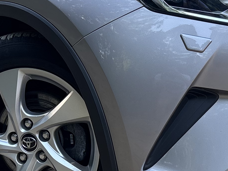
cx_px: 83
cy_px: 22
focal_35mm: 115
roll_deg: +0.6
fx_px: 757
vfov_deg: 12.8
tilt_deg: -5.3
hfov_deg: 17.1
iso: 64
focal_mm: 5.96
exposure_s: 1/453
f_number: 1.6
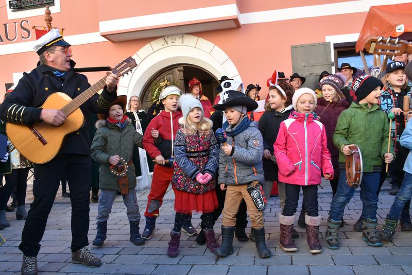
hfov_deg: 61.9
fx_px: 343
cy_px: 138
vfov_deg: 43.6
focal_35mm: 30
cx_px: 206
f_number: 5.6
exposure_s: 1/125
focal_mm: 20
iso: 180
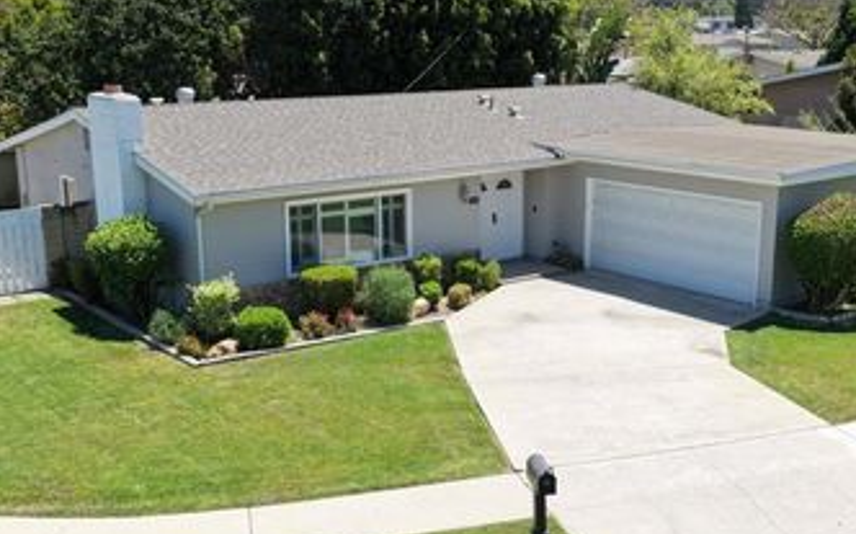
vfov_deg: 29.8
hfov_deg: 46.2
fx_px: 1002
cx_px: 472
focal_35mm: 43
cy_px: 298
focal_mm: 14.45
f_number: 2.8
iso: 200
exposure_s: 1/1250
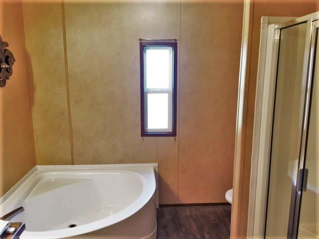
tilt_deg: -11.1
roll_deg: -1.2
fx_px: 267
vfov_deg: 48.2
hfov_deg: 61.7
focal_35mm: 29
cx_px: 160
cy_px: 120
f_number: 2.2
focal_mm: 4.15
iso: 64
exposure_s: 1/30
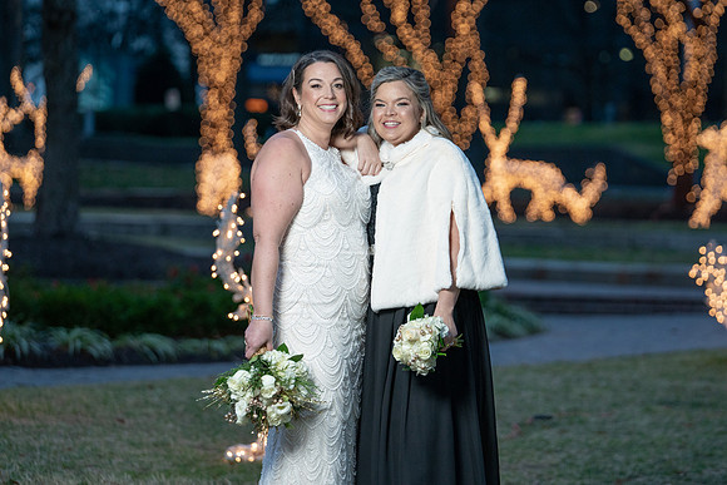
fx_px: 3393
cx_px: 364
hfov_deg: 12.2
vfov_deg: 8.2
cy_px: 242
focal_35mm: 168
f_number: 4
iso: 1600
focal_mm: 168
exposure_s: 1/250
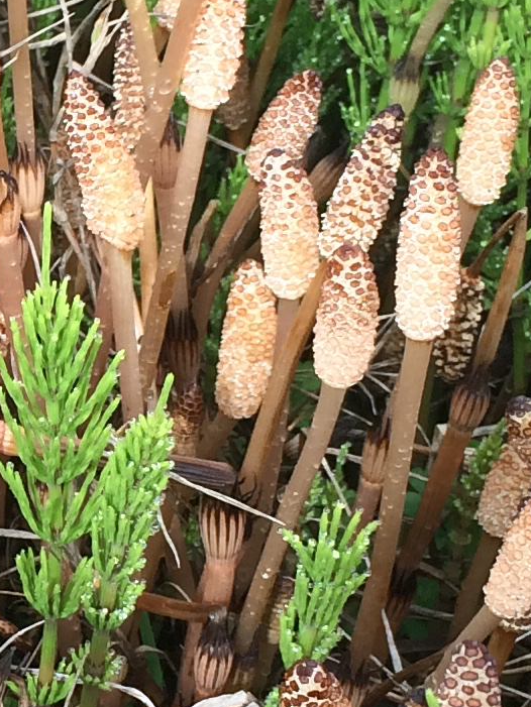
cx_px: -275
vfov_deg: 14.6
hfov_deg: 10.6
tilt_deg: -38.2
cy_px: 350
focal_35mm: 135
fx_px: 2760
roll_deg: -2.1
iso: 32
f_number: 2.2
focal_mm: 4.15
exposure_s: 1/533
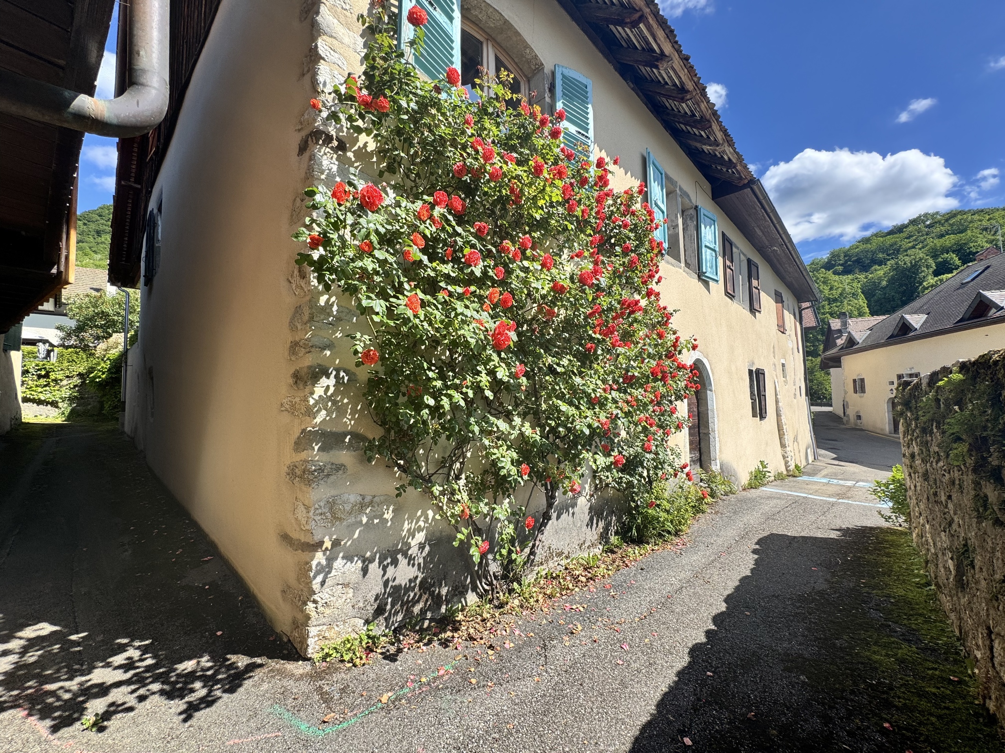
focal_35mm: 14
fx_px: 406
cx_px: 502
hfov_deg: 102.1
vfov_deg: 85.7
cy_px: 376
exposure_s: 1/763
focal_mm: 2.22
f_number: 2.2
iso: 40
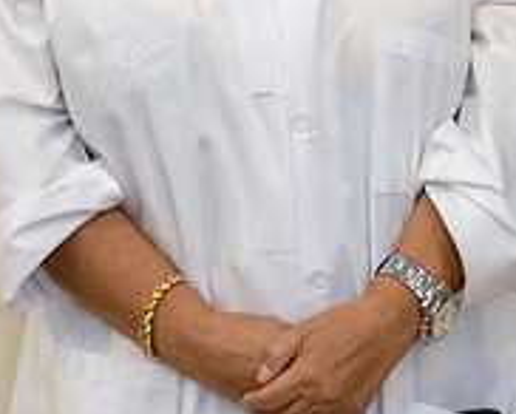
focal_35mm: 283
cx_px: 215
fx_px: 4327
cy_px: -71
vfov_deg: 5.5
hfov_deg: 6.8
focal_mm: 122
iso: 5000
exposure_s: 1/80
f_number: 4
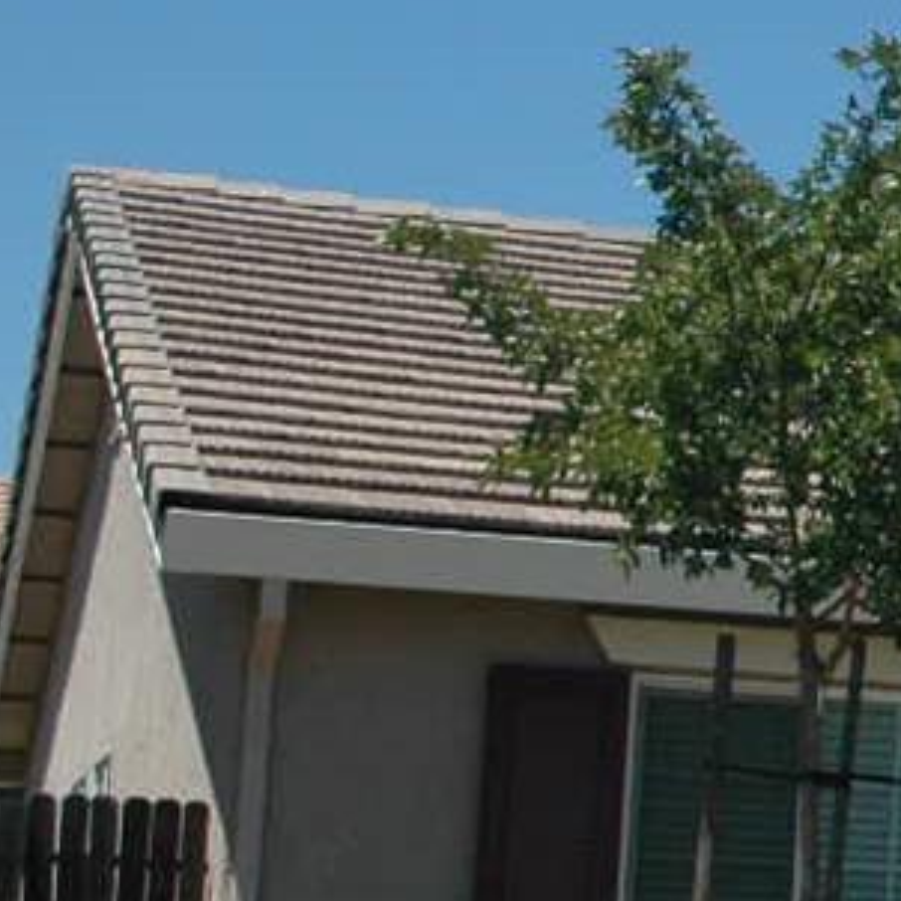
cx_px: 2071
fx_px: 4656
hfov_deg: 9.9
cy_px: 700
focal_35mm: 158
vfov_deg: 11.0
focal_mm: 25
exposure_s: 1/160
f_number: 6.3
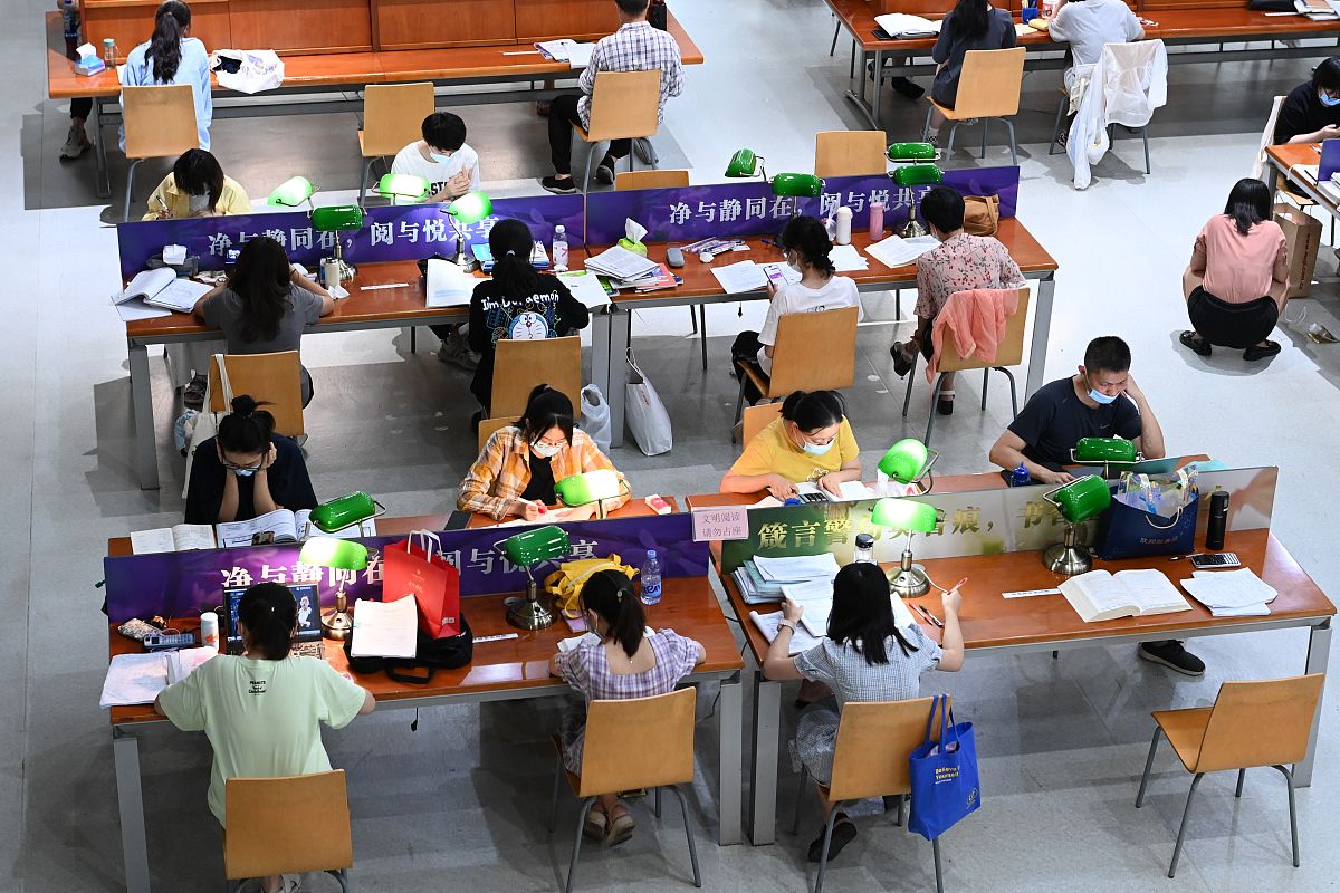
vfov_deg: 19.5
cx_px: 670
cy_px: 446
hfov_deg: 28.8
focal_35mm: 70
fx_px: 2605
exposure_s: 1/60
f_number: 5.6
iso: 3200
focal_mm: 70
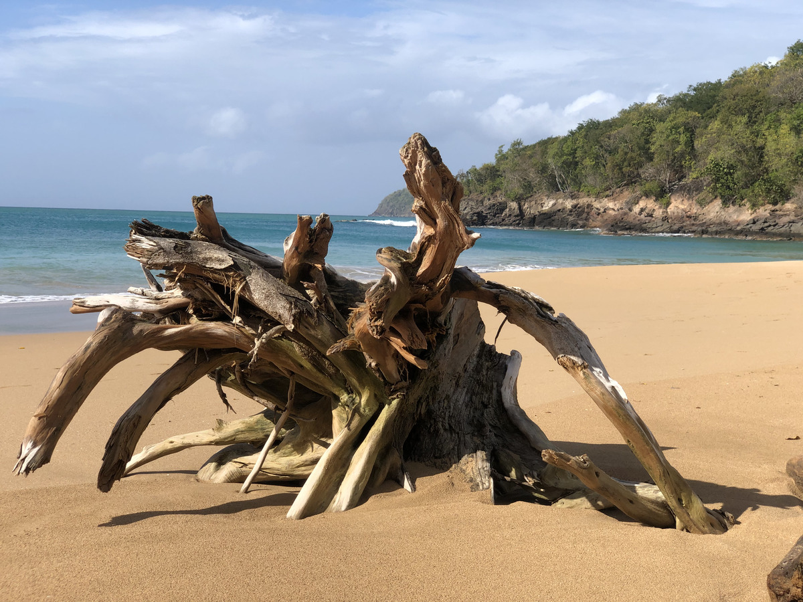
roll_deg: -0.3
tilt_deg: -4.1
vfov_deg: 28.0
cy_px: 301
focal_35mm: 52
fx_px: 1206
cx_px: 402
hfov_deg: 36.8
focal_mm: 6
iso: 16
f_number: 2.4
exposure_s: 1/1230
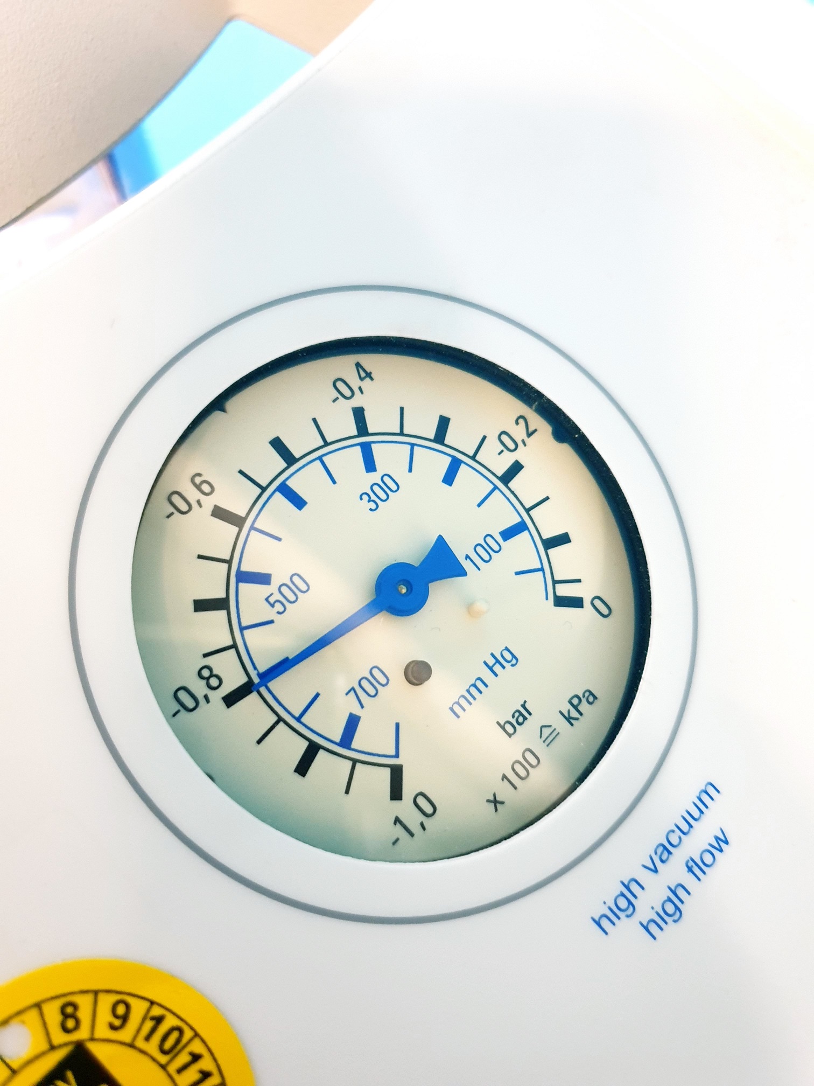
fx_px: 815
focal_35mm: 26
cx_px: 407
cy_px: 543
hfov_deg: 53.1
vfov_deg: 67.3
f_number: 1.5
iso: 320
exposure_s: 1/33
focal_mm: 4.3
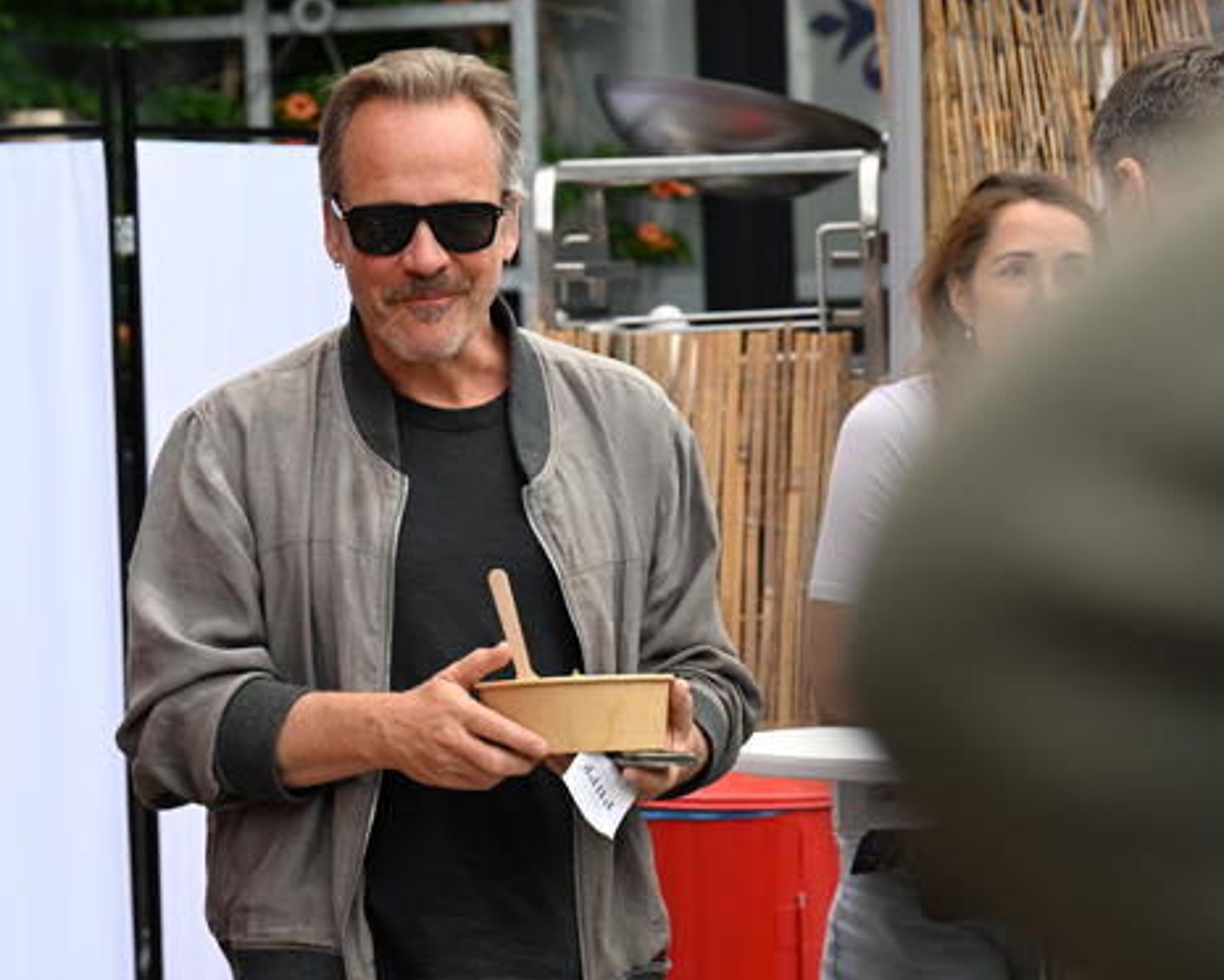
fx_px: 6557
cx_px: 334
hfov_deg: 10.6
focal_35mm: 181
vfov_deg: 8.5
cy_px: 511
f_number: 6.3
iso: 800
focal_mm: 130
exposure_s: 1/500
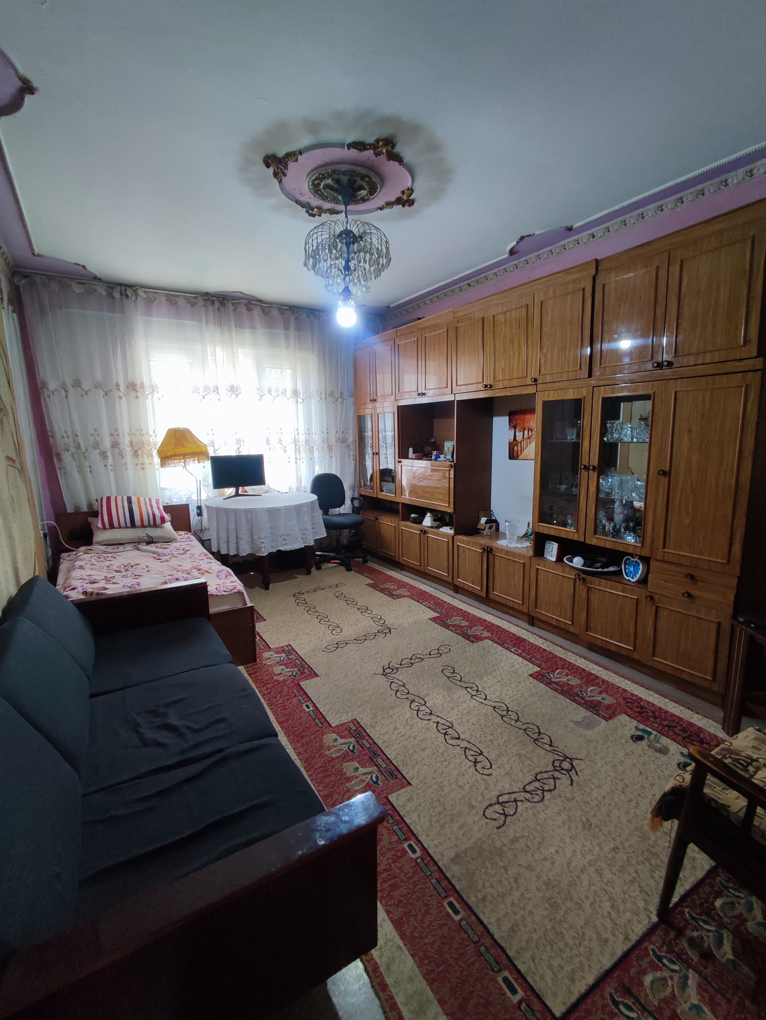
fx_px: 472
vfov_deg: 94.5
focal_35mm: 16
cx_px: 383
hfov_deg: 78.2
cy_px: 510
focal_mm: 1.65
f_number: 2.2
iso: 127
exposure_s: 1/33
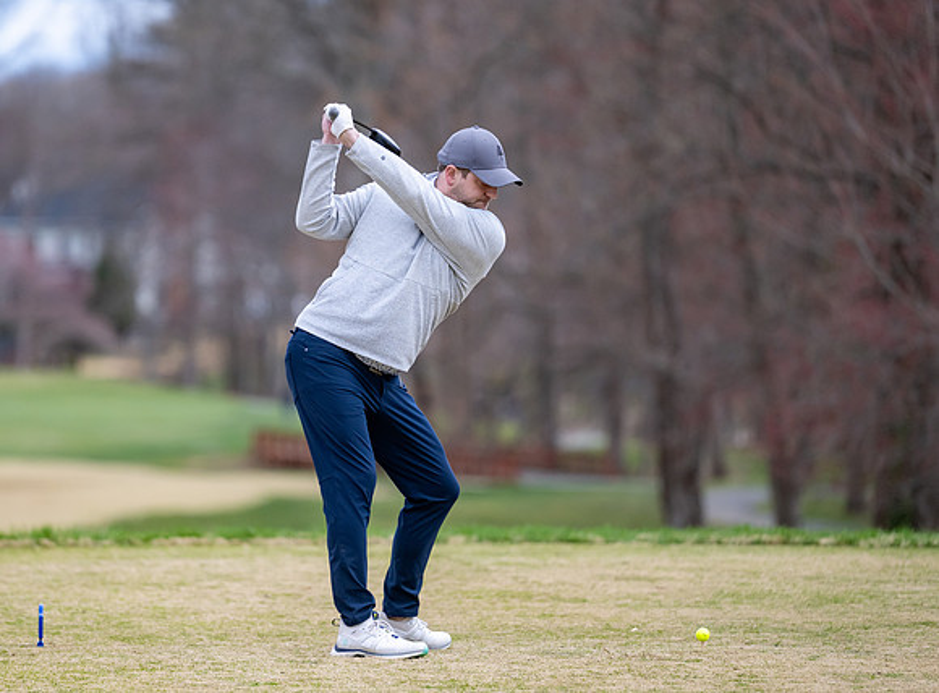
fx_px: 7344
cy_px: 333
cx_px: 318
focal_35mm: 272
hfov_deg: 7.3
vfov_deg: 5.4
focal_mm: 190
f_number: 2.8
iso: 560
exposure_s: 1/5000
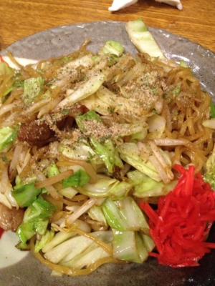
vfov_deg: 52.6
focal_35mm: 35
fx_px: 290
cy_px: 143
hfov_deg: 40.7
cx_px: 108
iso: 400
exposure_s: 1/20
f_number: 2.4
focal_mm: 4.28
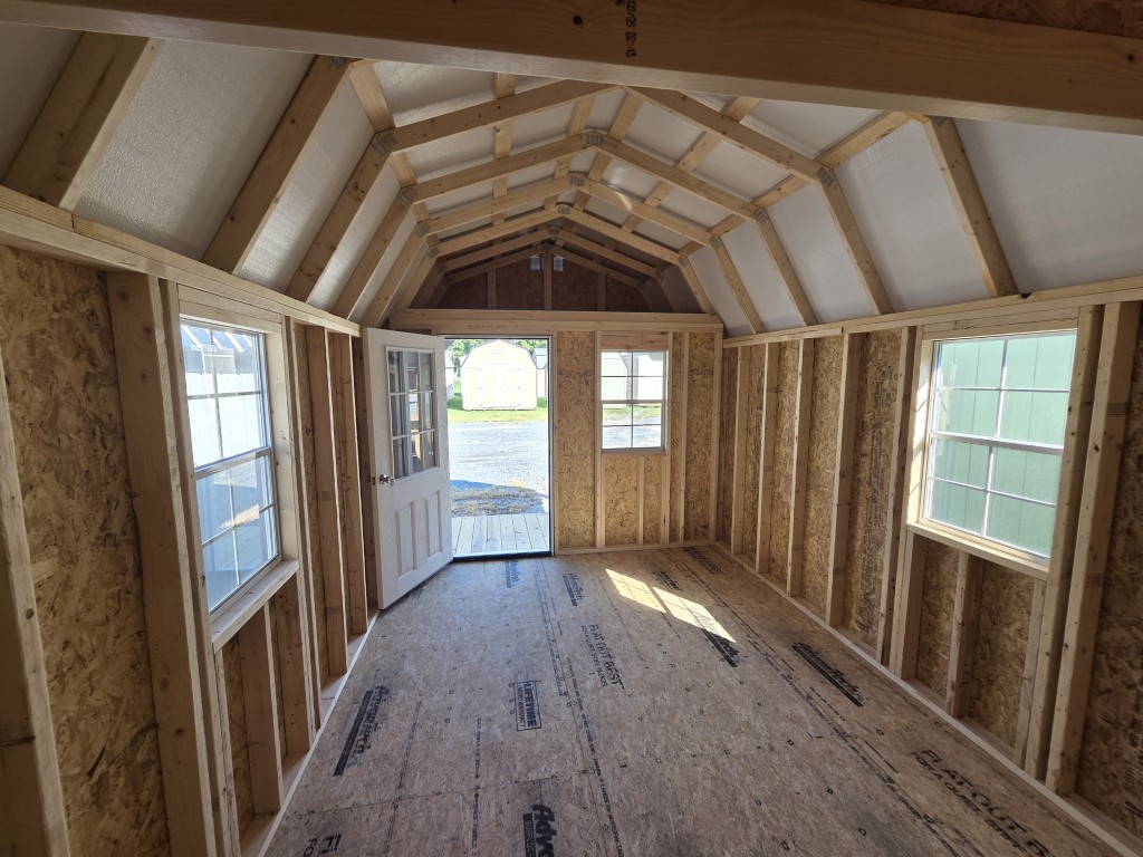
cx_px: 572
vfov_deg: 89.9
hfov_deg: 106.2
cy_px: 428
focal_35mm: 13
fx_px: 429
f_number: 2.2
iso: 50
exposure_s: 1/143
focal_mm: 2.2
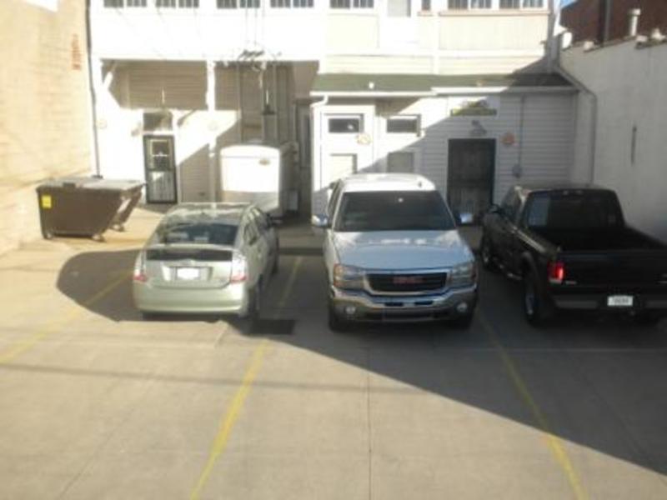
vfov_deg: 38.7
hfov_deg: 50.1
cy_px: 250
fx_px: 713
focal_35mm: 37
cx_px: 334
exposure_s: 1/109
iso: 90
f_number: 10
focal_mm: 6.6
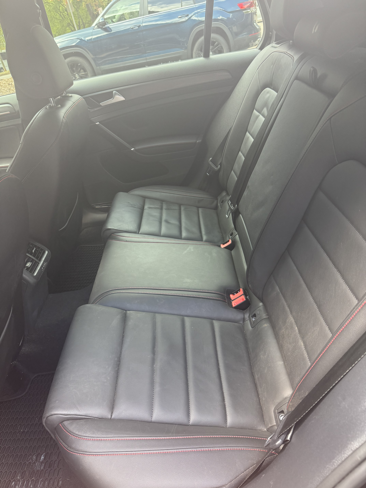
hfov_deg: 56.8
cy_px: 244
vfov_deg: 71.6
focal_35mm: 24
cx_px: 183
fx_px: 338
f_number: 1.78
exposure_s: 1/121
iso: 160
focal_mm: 6.76
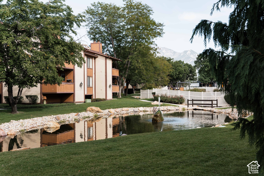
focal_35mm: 37
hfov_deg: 52.3
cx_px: 132
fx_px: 269
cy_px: 88
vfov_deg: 36.2
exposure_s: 1/125
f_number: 6.3
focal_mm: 36.7
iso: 100
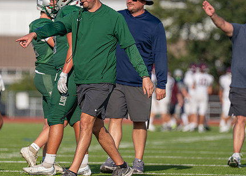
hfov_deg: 4.6
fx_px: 3040
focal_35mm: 435
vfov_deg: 3.3
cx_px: 83
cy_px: 81
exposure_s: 1/3200
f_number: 2.8
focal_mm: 200
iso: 160
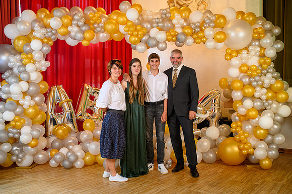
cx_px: 146
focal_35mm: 35
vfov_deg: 37.8
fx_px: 284
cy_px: 97
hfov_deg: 54.5
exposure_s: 1/100
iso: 1250
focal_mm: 35
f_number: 3.5
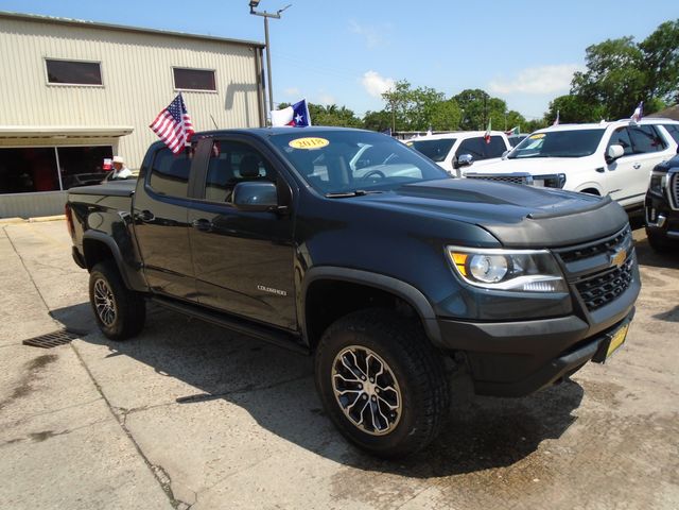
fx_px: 510
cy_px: 255
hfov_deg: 67.3
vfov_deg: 53.1
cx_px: 340
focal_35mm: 26
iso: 100
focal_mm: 4.6
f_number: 3.2
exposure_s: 1/1000
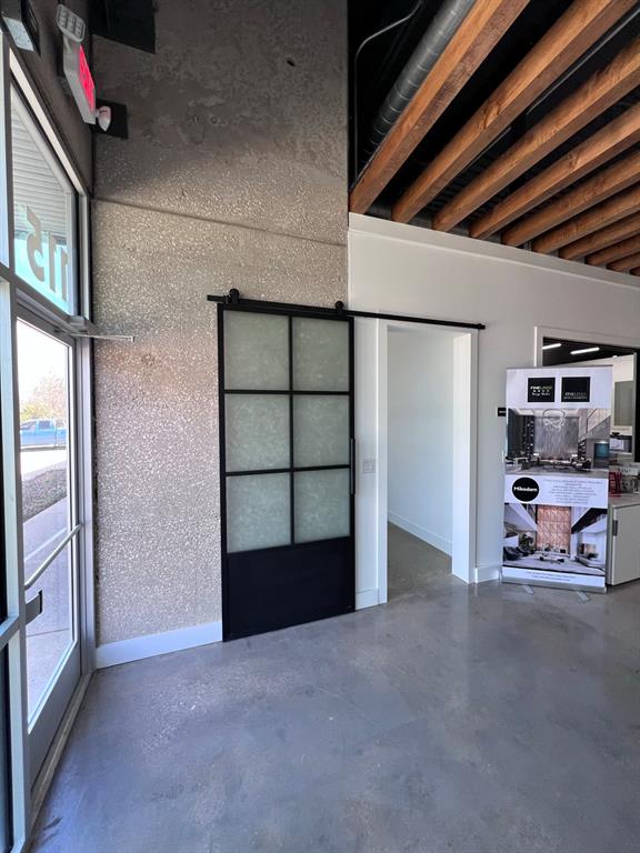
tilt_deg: -2.0
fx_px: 320
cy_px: 426
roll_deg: -0.5
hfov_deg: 89.9
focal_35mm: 13
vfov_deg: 106.2
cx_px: 320
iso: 100
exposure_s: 1/120
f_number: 1.8
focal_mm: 1.57
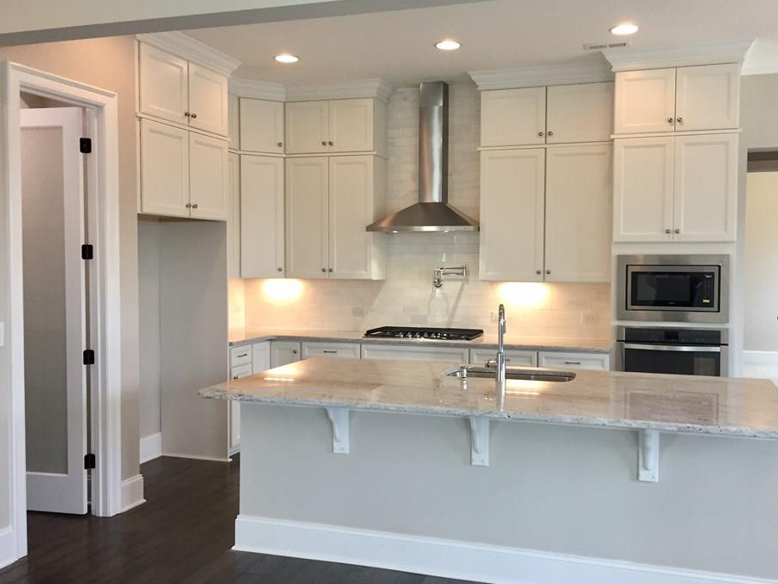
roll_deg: +0.3
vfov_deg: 42.9
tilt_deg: -2.5
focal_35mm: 33
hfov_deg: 55.3
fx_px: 742
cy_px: 288
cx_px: 427
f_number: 2.2
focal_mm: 4.15
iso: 50
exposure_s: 1/30
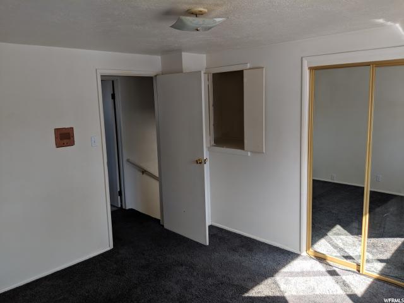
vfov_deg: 51.4
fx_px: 315
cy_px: 152
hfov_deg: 65.3
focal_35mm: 27
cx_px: 202
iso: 32
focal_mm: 4.44
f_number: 1.8
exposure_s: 1/125
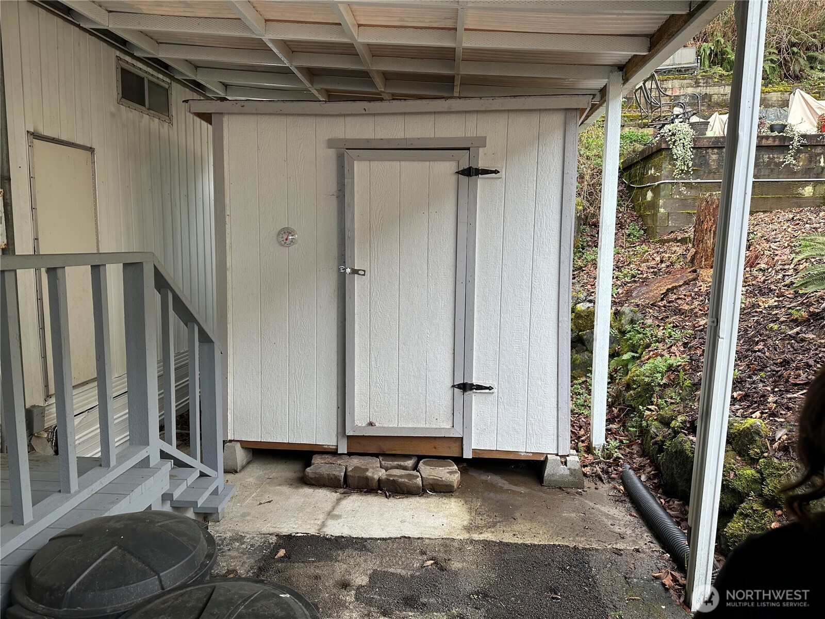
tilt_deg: -7.4
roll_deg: -0.9
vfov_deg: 56.8
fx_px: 572
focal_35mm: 24
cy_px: 310
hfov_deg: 71.6
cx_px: 412
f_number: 1.78
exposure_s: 1/276
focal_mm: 6.86
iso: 80
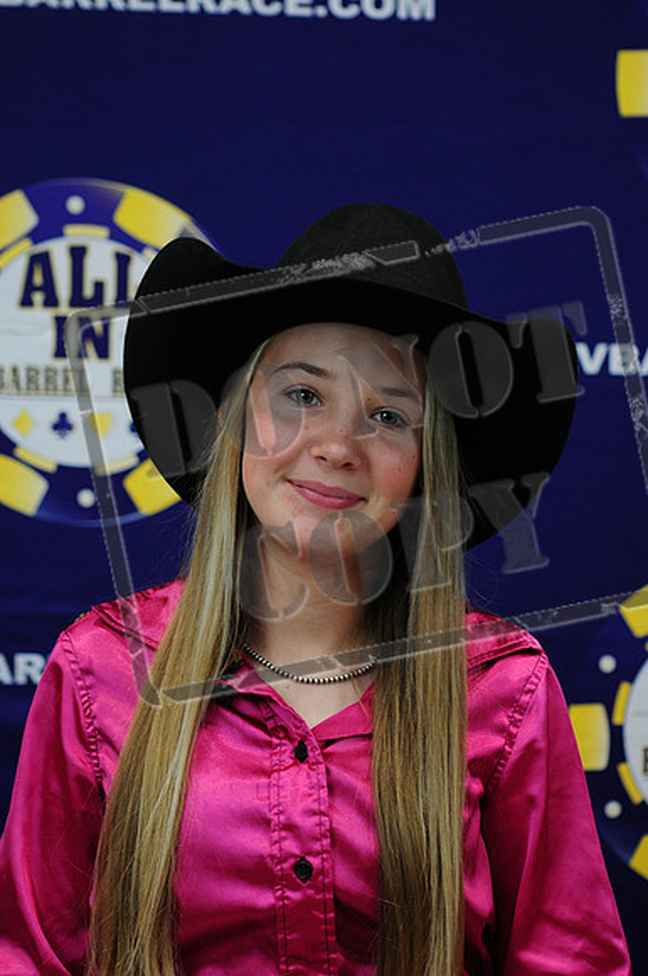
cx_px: 324
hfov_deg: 11.1
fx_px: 3331
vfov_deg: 16.7
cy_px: 488
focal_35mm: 123
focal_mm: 82
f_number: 4
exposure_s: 1/125
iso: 640
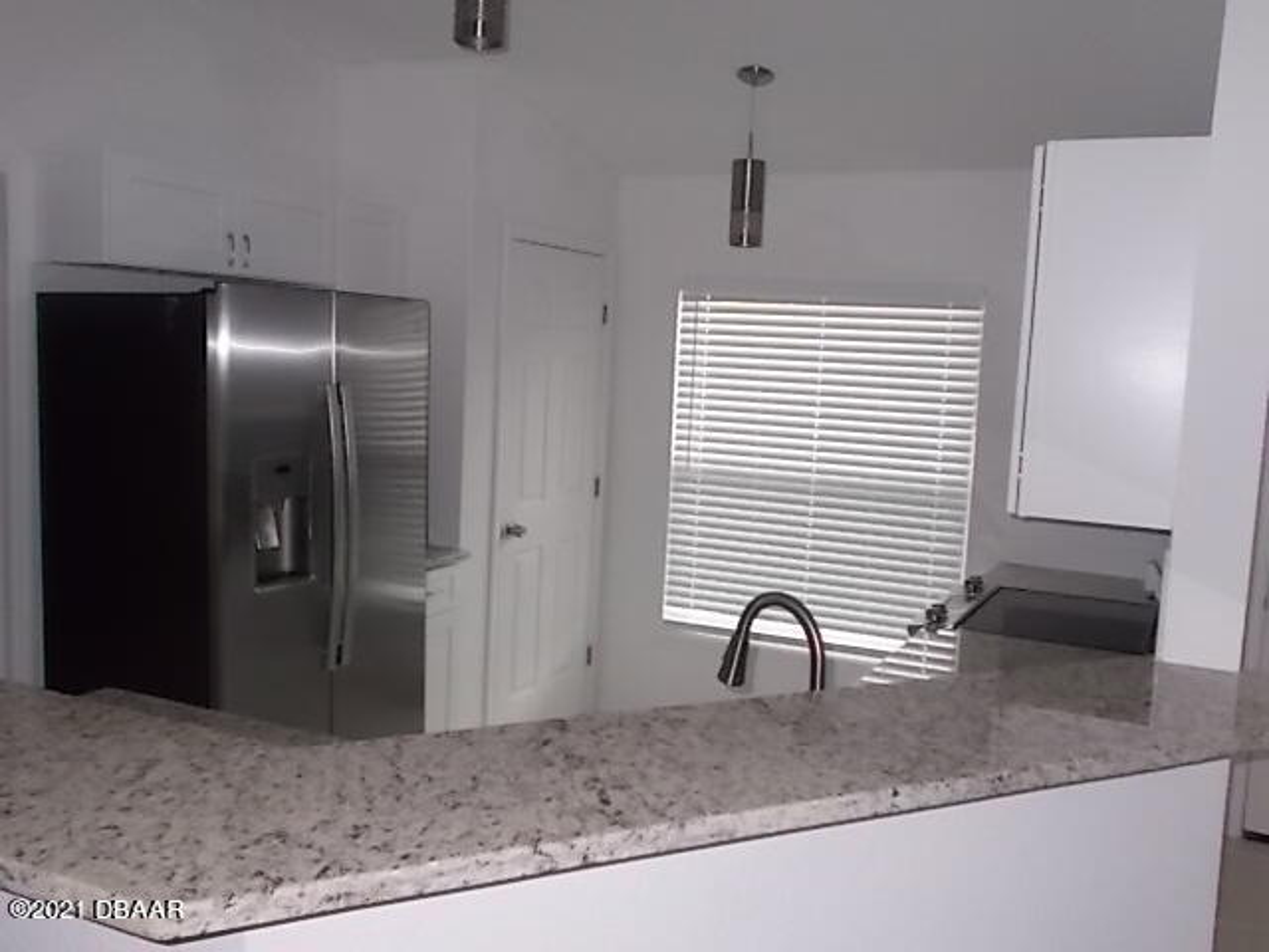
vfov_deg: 41.8
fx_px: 1246
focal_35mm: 34
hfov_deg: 54.0
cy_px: 476
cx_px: 634
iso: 200
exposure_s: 1/25
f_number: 3.6
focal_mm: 6
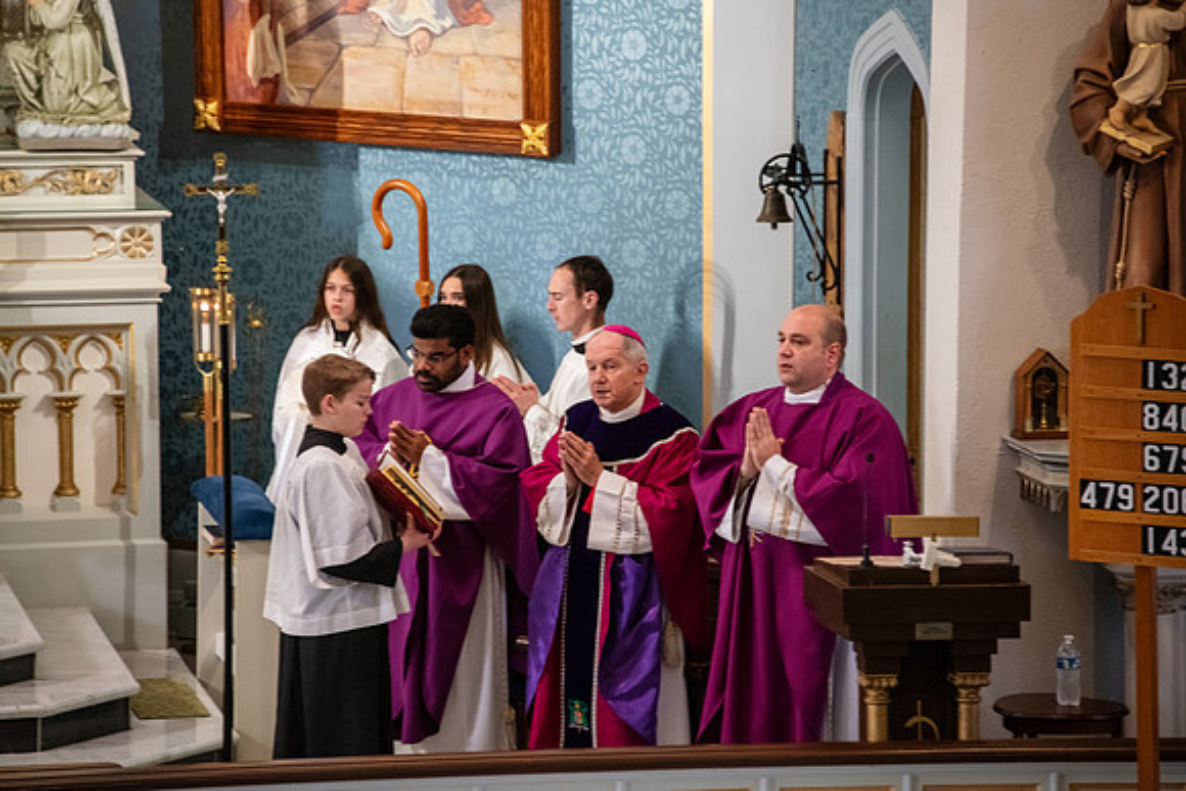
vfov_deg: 6.0
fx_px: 7579
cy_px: 396
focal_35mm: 230
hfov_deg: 8.9
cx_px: 593
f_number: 5.6
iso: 4000
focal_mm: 230
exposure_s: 1/80
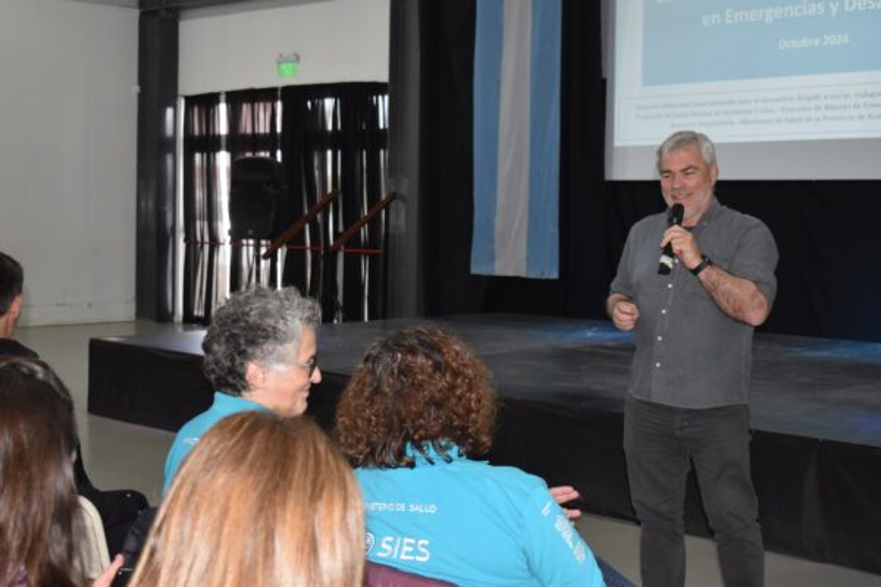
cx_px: 440
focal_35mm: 54
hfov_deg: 36.9
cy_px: 294
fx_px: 1321
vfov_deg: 25.1
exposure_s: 1/60
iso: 1000
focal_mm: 36
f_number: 4.8
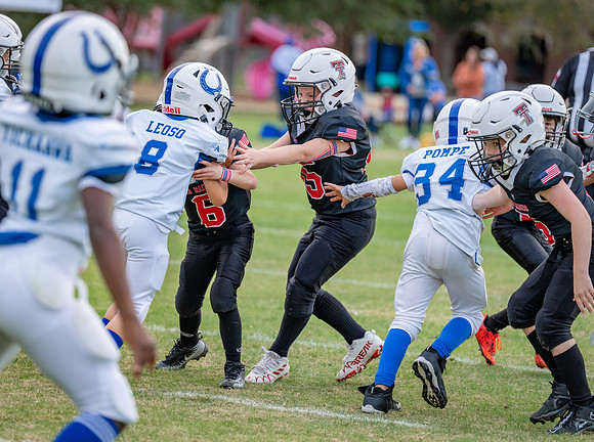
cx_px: 192
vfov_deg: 7.1
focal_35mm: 208
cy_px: 170
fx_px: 3564
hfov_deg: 9.5
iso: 500
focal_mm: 154
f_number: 2.8
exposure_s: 1/1000
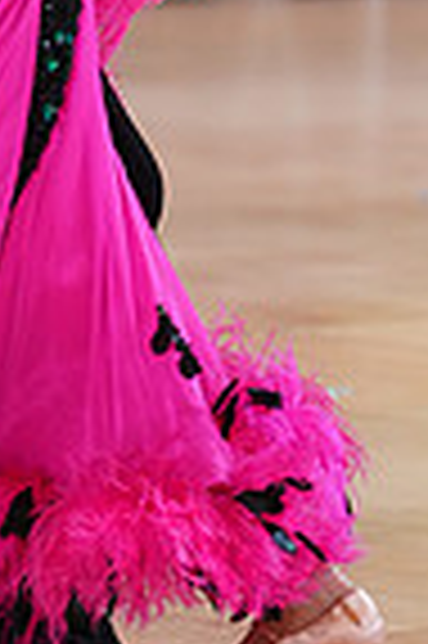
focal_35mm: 585
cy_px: -198
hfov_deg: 2.3
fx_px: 10457
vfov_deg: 3.5
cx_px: -34
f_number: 2.8
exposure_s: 1/400
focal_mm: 144
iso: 2000
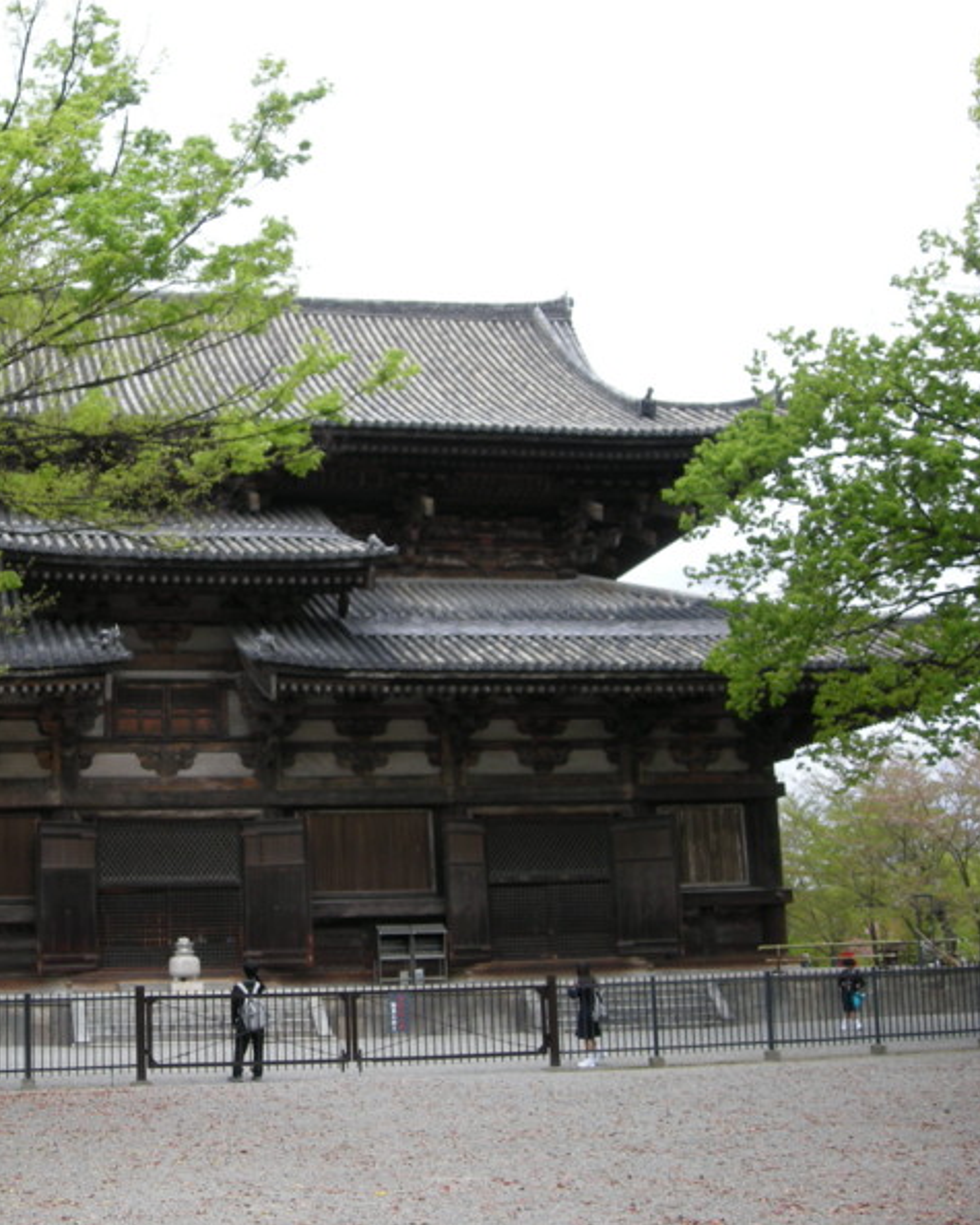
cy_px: 612
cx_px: 161
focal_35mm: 46
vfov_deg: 40.3
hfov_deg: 31.7
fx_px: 1668
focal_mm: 5.7
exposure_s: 1/437
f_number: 2.8
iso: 50
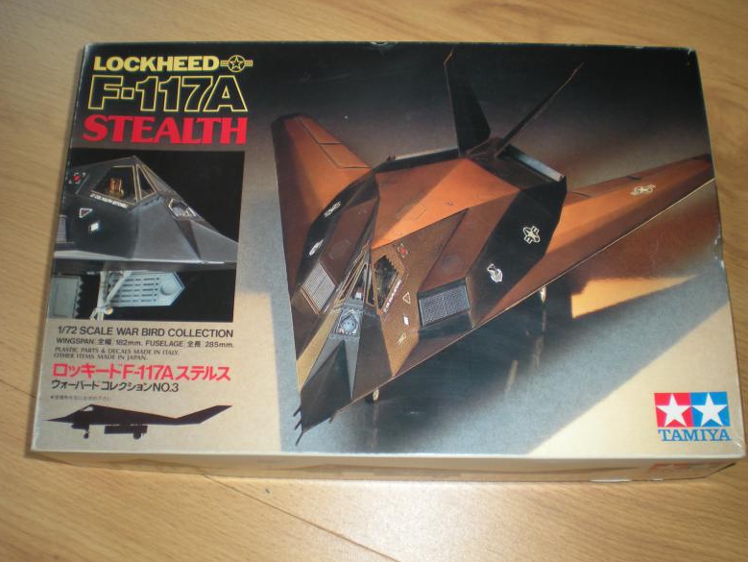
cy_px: 280
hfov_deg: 47.8
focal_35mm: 39
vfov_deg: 36.8
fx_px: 843
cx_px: 380
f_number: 3.1
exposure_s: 1/30
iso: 64
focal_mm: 6.3
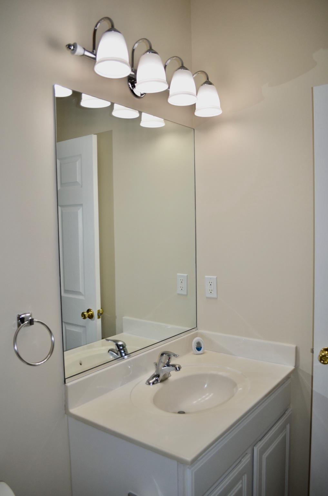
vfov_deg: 67.5
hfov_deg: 47.7
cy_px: 248
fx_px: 371
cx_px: 164
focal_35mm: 27
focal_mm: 18
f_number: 3.5
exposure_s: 1/200
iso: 180
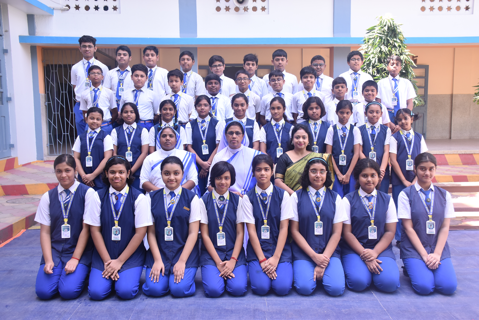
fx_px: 479
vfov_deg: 36.9
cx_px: 240
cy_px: 160
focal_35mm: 36
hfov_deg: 53.1
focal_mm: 24
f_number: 5
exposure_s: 1/160
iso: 400
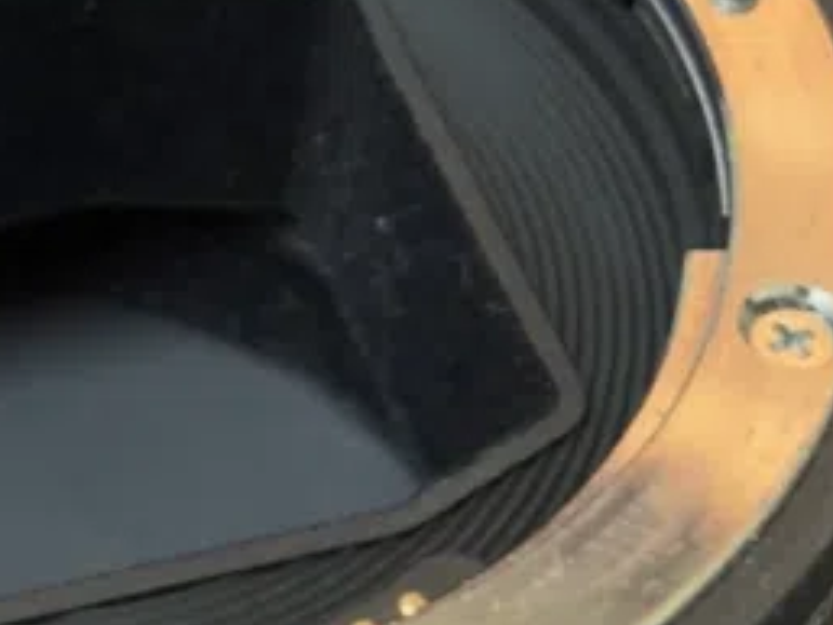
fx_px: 2817
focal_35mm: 117
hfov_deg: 16.5
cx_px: -6
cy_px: 162
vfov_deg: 12.6
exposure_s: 1/25
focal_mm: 6.76
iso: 640
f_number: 1.78
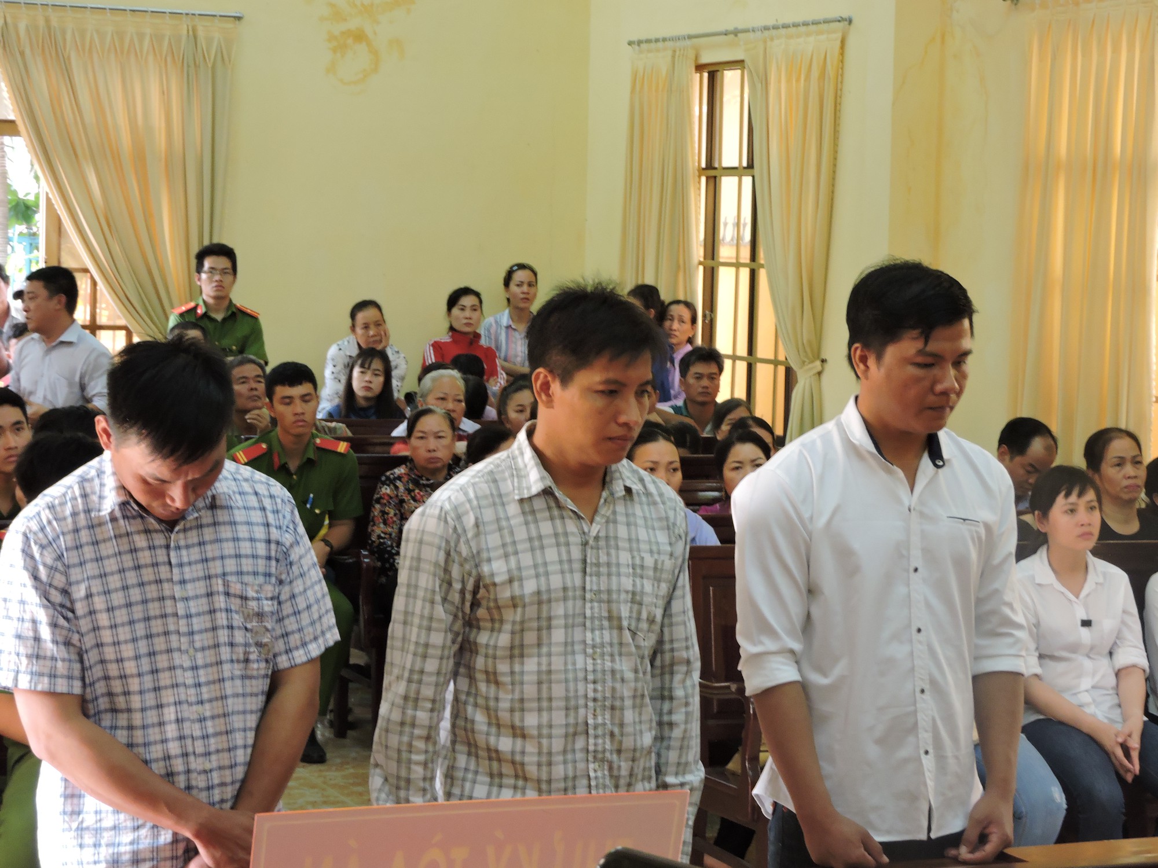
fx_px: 2843
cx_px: 579
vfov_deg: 17.4
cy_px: 434
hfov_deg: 23.0
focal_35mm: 85
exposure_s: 1/30
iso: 400
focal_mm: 15.2
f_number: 4.5
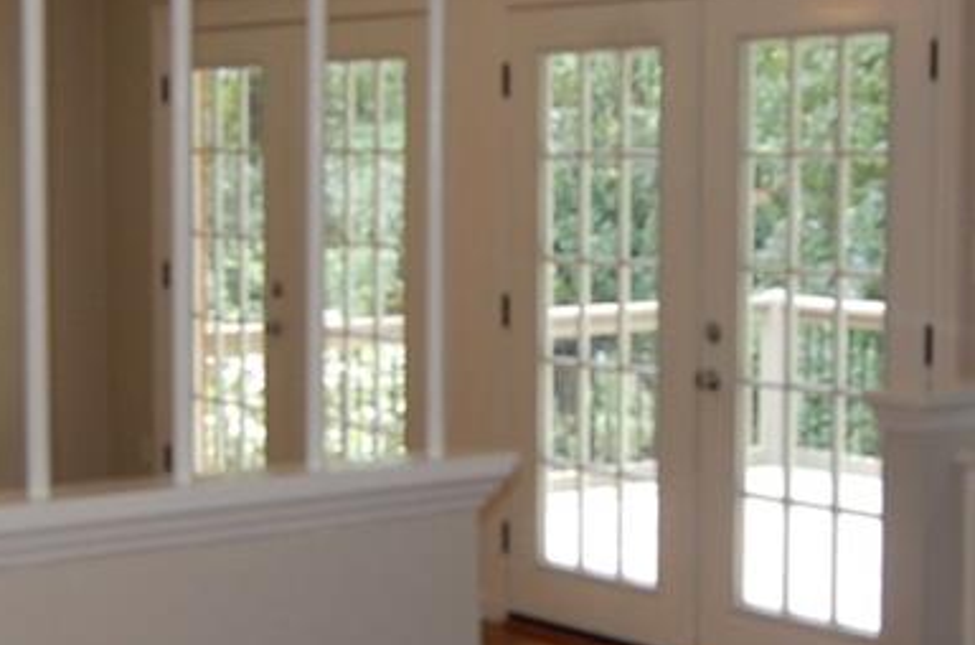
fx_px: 1945
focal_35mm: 72
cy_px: 317
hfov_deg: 28.0
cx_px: 635
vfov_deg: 18.8
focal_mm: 18
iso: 400
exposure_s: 1/80
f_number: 3.5
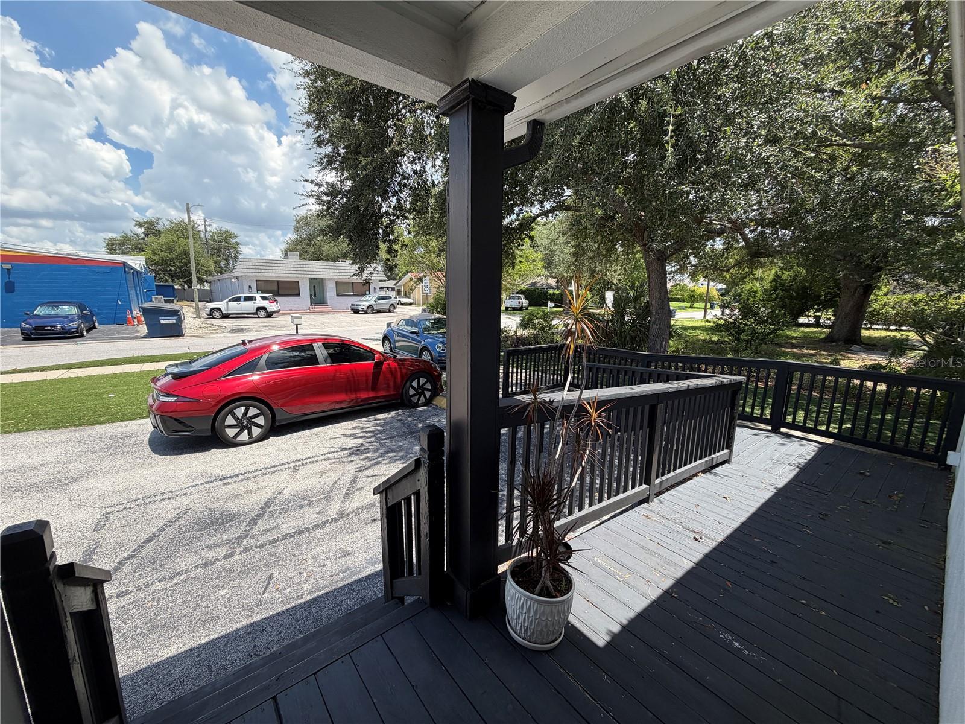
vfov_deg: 85.7
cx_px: 482
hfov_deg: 102.1
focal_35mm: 14
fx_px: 390
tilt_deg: -9.2
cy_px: 362
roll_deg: -1.7
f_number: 2.2
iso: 40
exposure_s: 1/770
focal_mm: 2.22
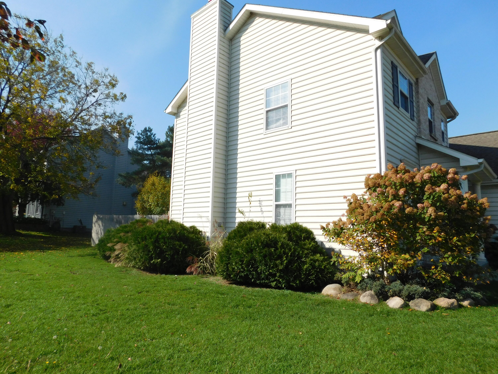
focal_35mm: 23
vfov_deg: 58.9
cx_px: 249
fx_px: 331
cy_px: 187
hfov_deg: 73.9
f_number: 6
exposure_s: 1/400
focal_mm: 4
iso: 125
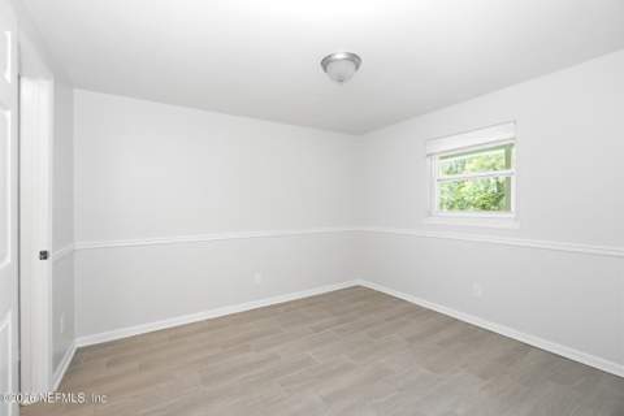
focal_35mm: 15
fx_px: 260
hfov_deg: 100.4
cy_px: 208
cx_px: 312
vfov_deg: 77.3
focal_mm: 10
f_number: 4
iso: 2500
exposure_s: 1/40
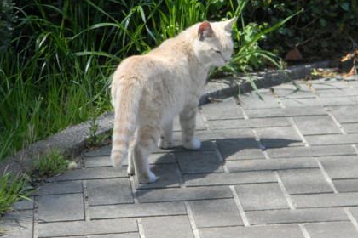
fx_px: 1641
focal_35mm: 165
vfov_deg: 8.3
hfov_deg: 12.5
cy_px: 109
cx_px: 190
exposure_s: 1/193
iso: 80
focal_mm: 26.8
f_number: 5
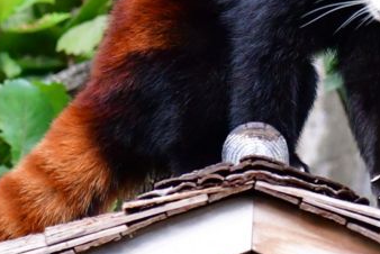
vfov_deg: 3.1
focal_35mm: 445
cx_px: 279
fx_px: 4701
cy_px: -56
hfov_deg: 4.6
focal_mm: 98
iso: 6400
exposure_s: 1/320
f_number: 4.8
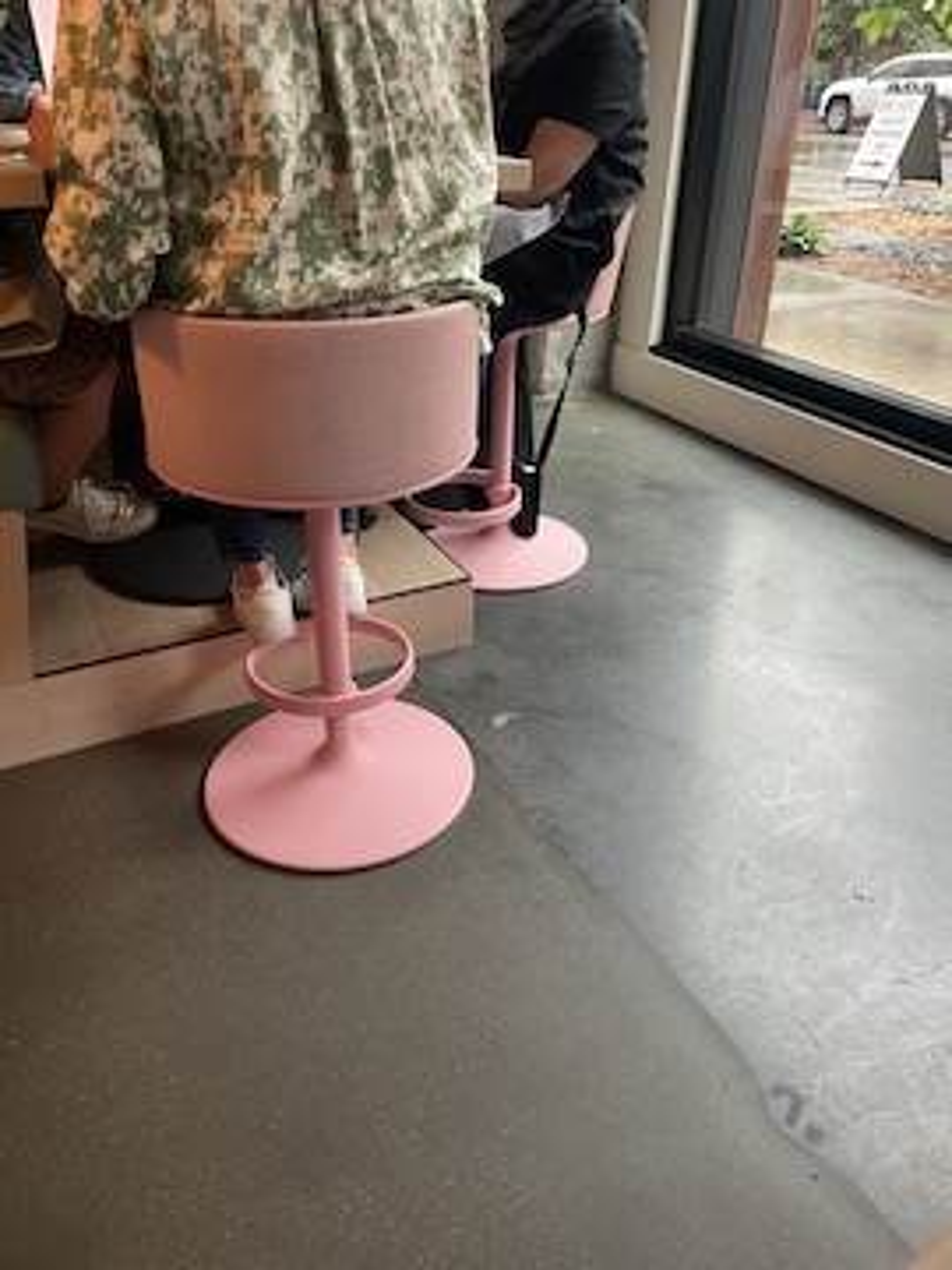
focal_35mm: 26
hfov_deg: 53.1
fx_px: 953
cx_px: 476
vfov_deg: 67.3
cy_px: 635
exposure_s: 1/60
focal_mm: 4.2
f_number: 1.6
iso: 250
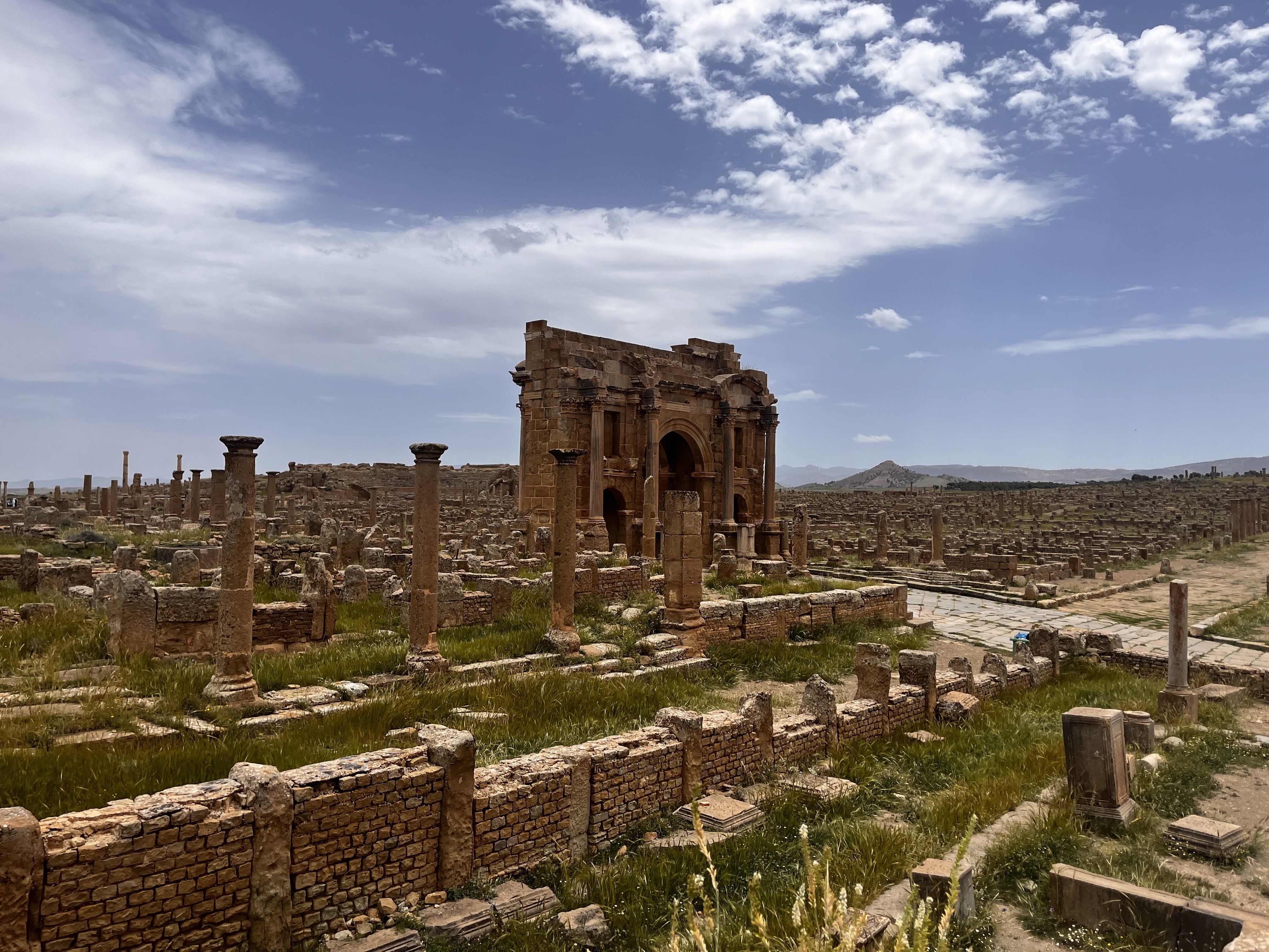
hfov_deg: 67.3
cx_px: 634
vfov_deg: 53.1
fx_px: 953
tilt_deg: +2.4
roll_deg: -0.4
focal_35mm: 26
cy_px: 476
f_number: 1.6
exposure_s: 1/6494
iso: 50
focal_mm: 5.1
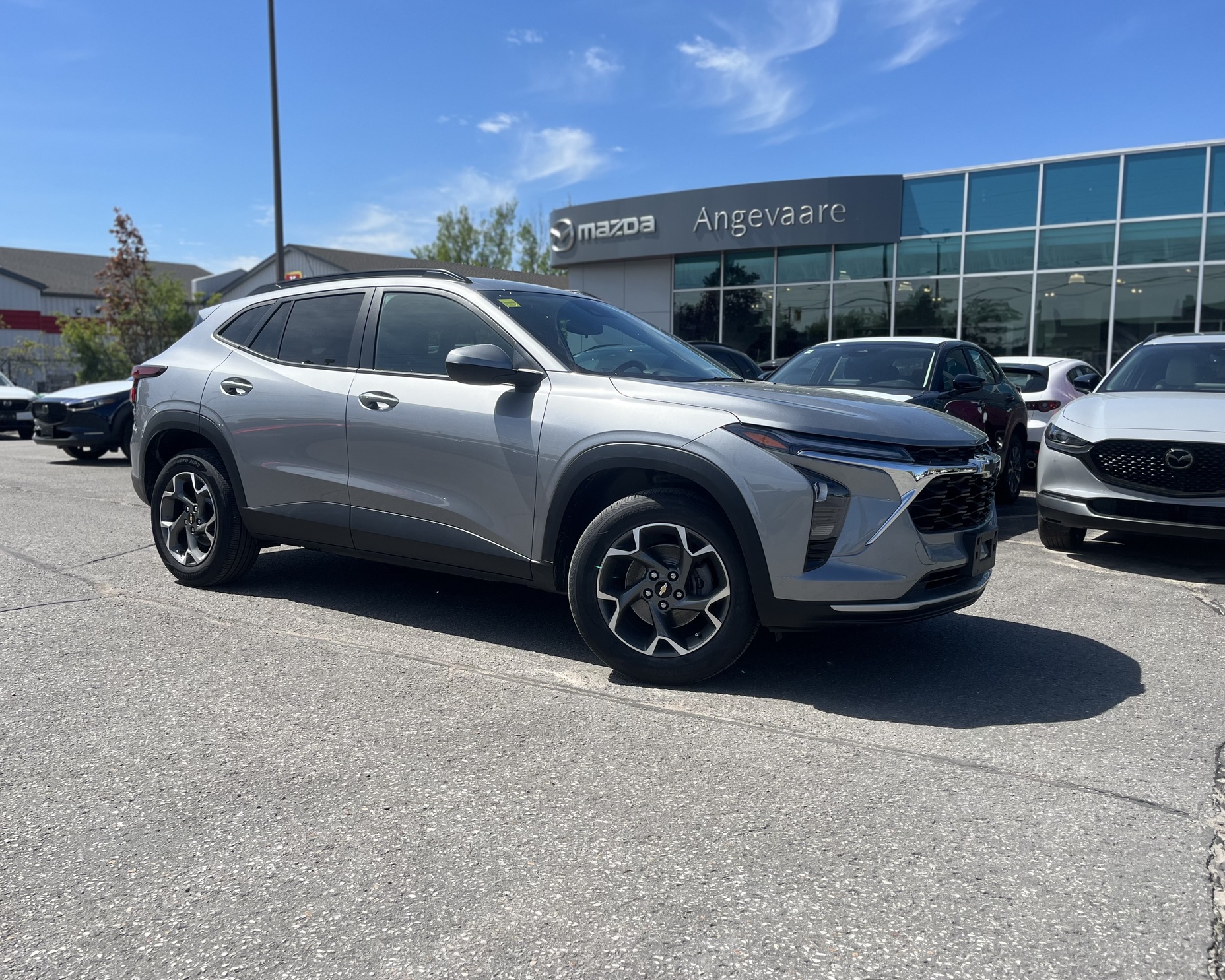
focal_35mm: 28
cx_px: 610
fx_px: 1015
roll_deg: +0.6
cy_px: 479
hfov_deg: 62.2
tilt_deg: -6.5
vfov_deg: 51.5
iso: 50
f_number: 1.6
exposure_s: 1/3745
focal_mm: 5.1
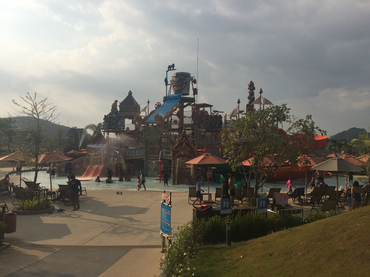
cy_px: 138
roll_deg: -1.8
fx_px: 310
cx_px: 185
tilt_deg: +1.5
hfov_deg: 61.7
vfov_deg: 48.2
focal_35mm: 29
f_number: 2.2
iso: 32
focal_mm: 4.15
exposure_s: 1/3968
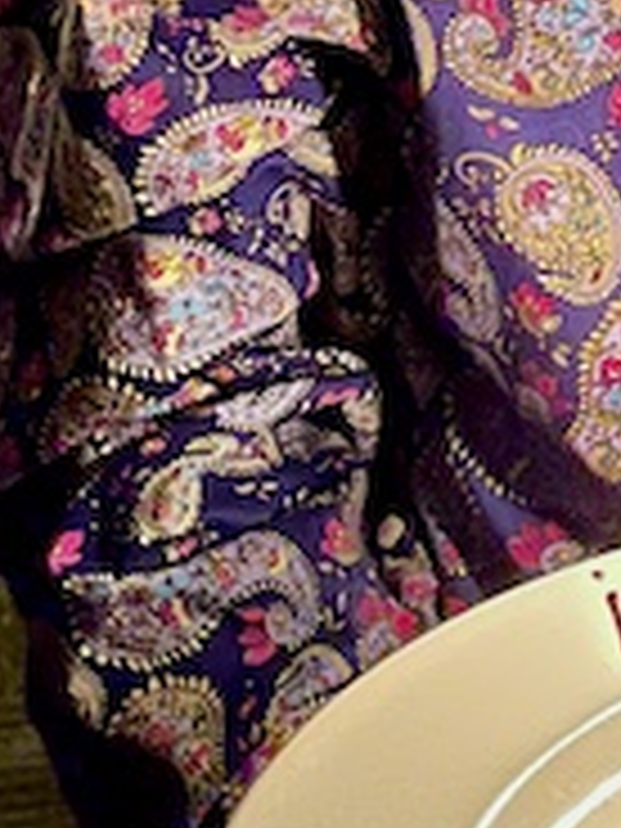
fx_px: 2703
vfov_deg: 16.9
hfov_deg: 12.4
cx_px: 972
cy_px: -81
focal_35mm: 113
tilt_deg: -12.5
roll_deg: -1.8
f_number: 1.6
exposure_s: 1/24
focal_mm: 5.1
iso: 1000
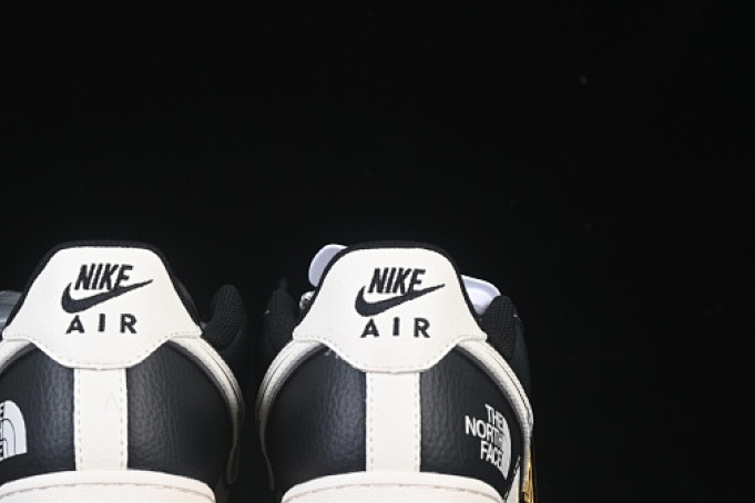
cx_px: 255
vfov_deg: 11.5
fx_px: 2495
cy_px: 358
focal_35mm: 119
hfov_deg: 17.2
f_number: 7.1
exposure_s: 1/60
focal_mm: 50
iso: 160
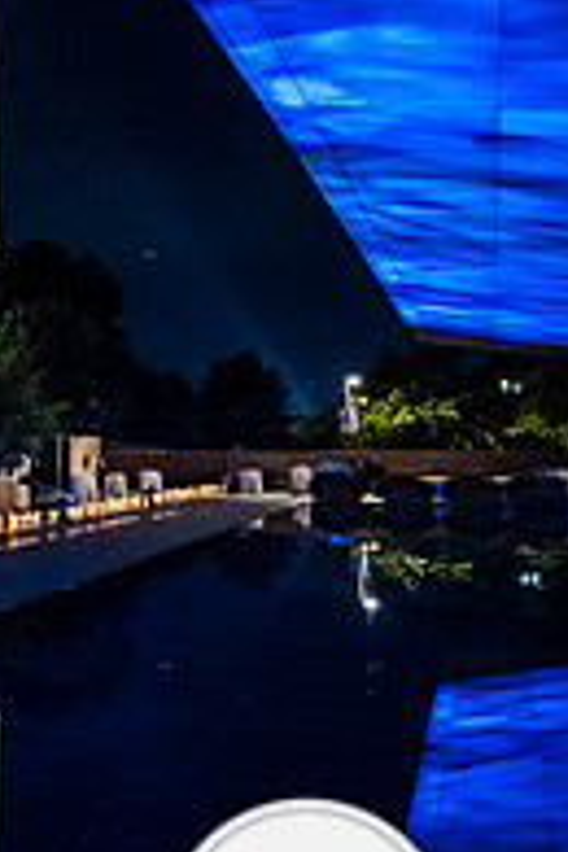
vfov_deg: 50.4
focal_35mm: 37
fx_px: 876
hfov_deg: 31.7
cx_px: -61
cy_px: 245
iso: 640
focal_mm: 16
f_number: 2
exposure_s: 1/30
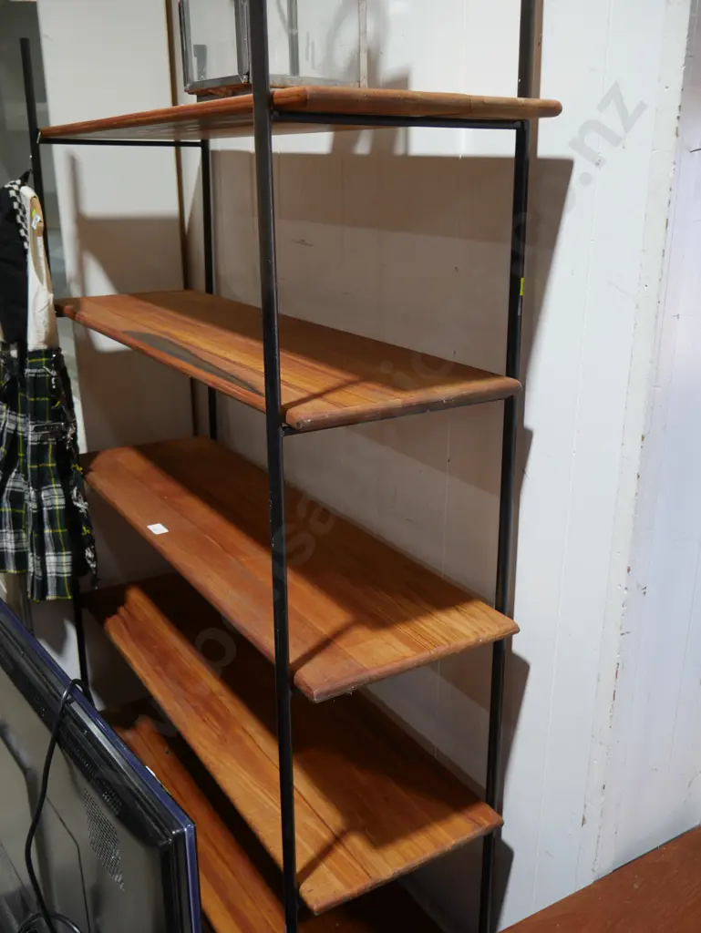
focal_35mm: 32
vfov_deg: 56.8
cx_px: 350
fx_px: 863
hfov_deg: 44.2
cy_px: 466
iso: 250
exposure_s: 1/60
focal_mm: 16
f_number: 3.6
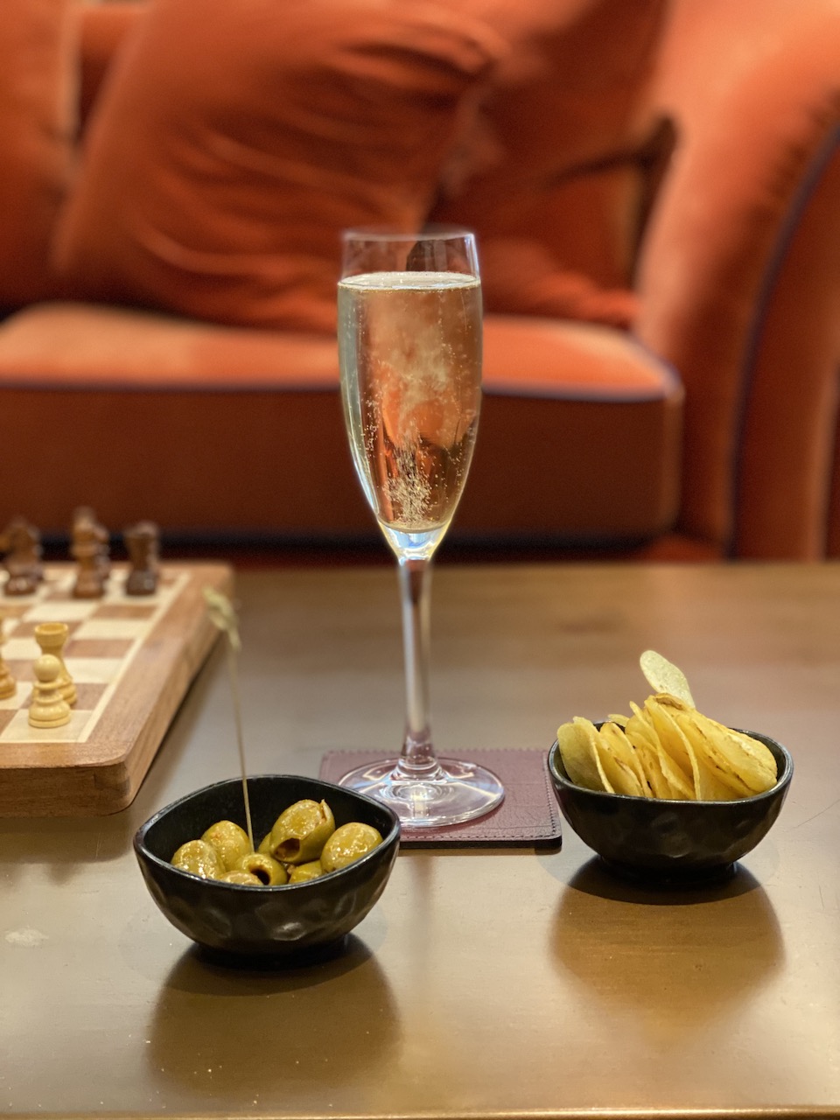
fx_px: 1682
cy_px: 560
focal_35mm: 52
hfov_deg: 28.0
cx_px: 420
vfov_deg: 36.8
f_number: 2
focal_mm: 6
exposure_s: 1/39
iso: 400
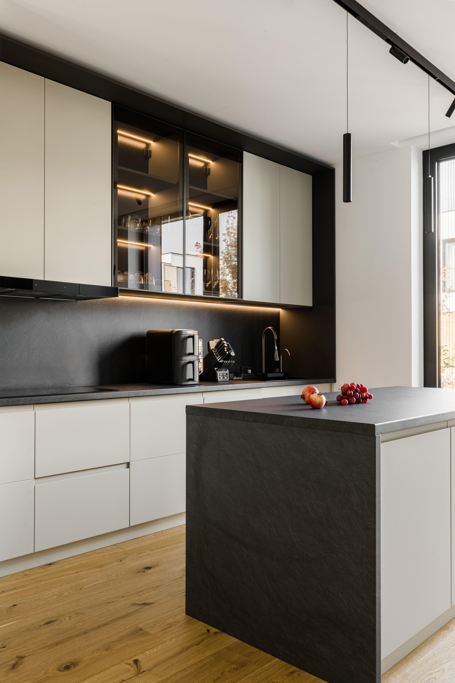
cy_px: 342
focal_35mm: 30
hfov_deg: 43.6
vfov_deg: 61.9
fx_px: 569
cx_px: 228
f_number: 14
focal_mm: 30
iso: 100
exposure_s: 1/20
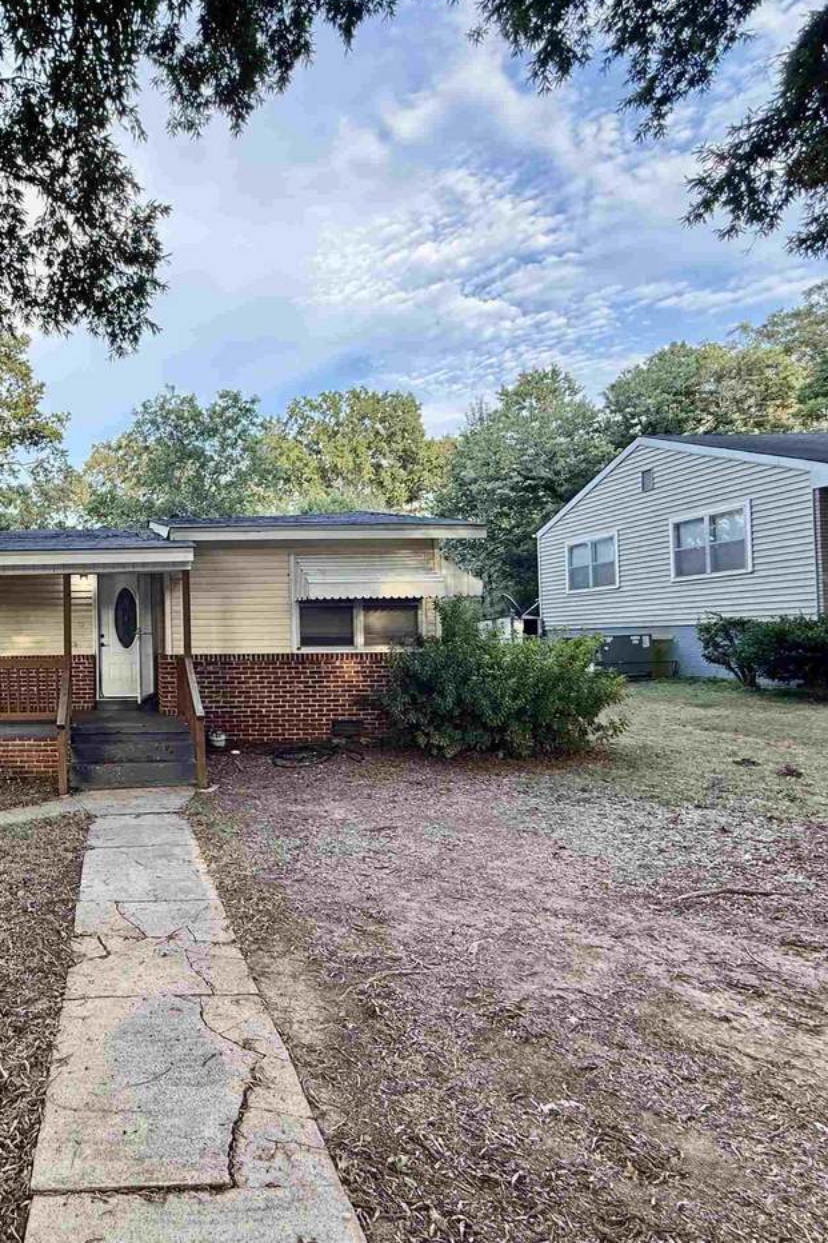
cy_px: 626
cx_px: 104
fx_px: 690
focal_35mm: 20
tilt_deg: +1.6
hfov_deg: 54.9
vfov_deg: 84.0
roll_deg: +1.1
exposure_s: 1/99
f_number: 2.2
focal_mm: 2.22
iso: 64
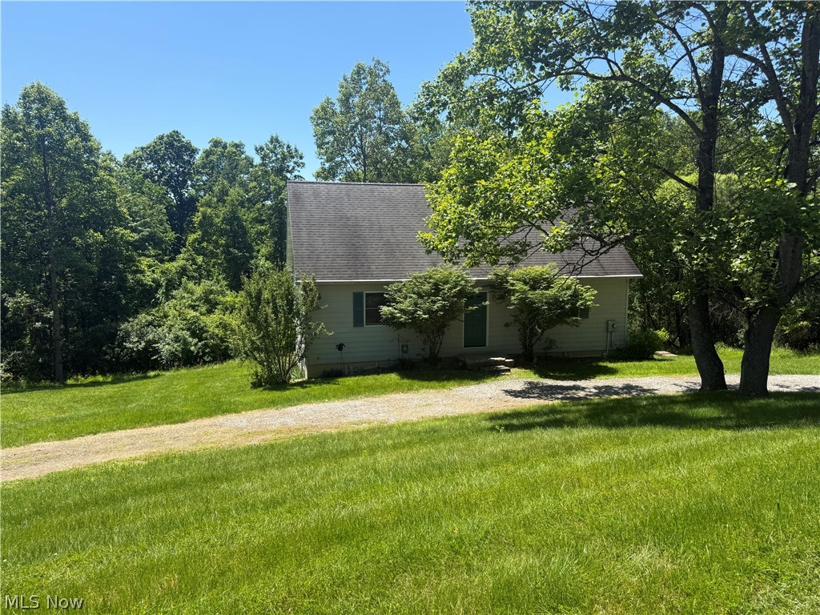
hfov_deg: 71.6
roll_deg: +0.6
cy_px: 308
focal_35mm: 24
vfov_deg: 56.8
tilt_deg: -6.5
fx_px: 569
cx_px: 410
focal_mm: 6.76
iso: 80
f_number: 1.78
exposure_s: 1/2611
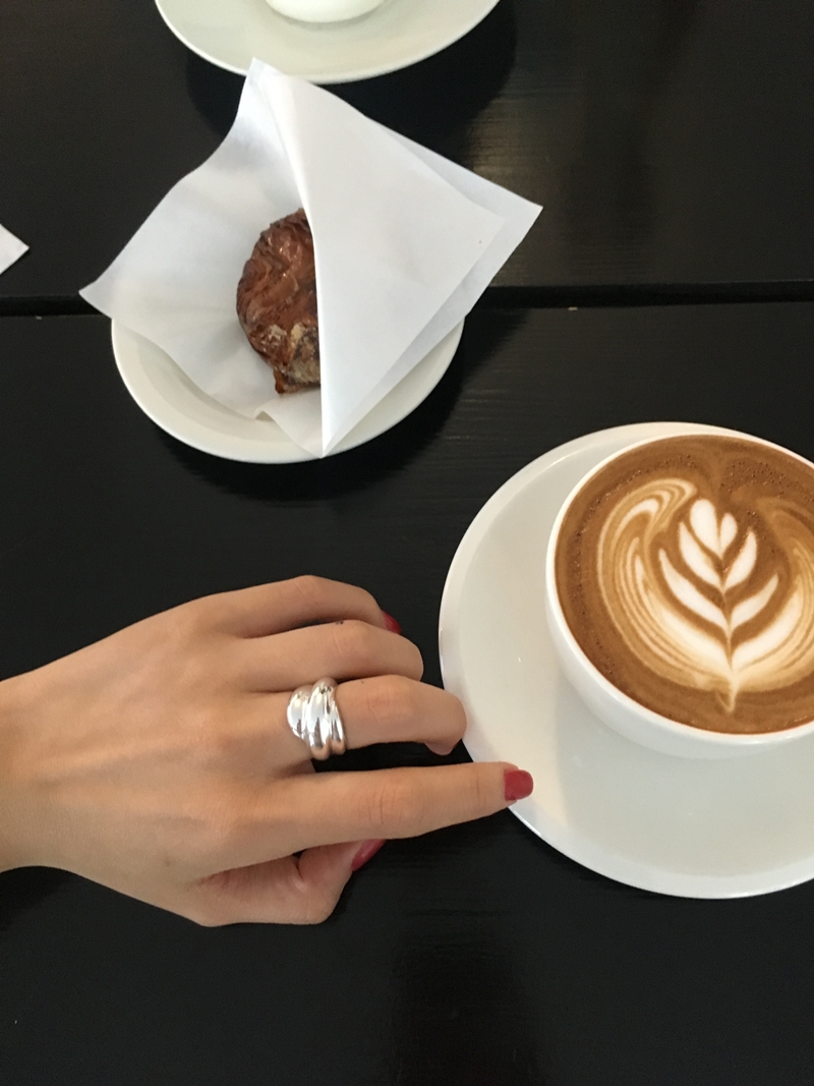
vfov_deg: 61.7
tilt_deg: -67.0
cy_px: 543
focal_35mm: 29
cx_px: 407
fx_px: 909
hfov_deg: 48.2
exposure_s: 1/15
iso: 250
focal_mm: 4.15
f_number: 2.2
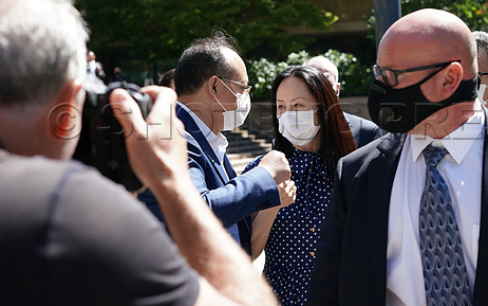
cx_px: 304
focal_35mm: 64
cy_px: 111
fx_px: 851
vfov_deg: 20.3
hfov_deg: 31.8
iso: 200
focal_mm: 50
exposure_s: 1/500
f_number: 4
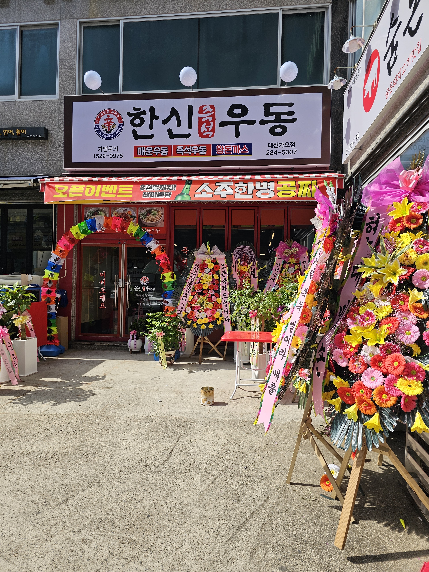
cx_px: 214
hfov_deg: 58.9
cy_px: 286
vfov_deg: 73.9
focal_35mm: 23
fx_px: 380
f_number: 1.7
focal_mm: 6.3
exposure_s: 1/572
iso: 10
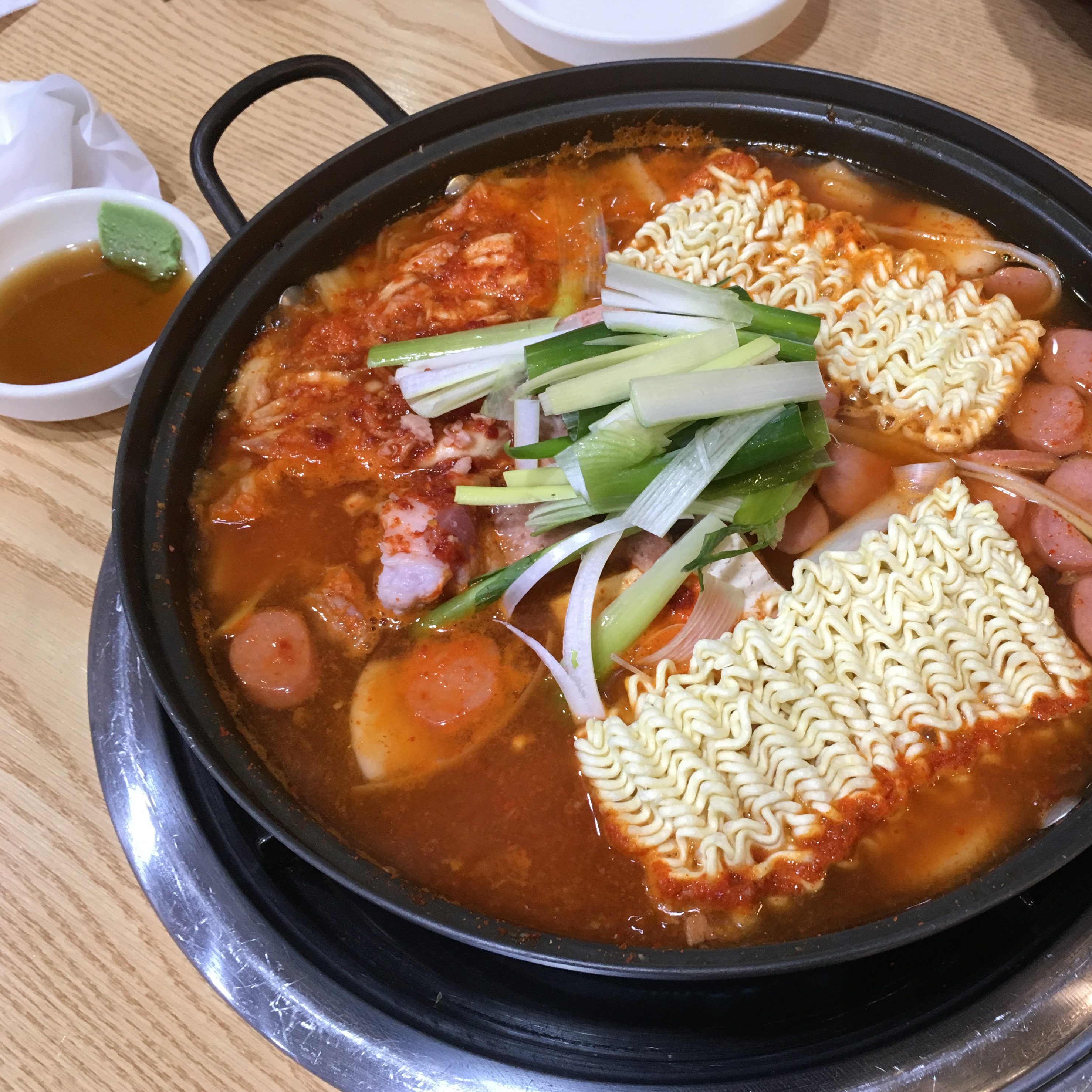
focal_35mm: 35
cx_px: 709
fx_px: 1249
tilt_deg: -57.0
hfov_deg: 46.6
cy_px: 554
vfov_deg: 47.2
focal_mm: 4.15
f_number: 2.2
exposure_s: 1/30
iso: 100
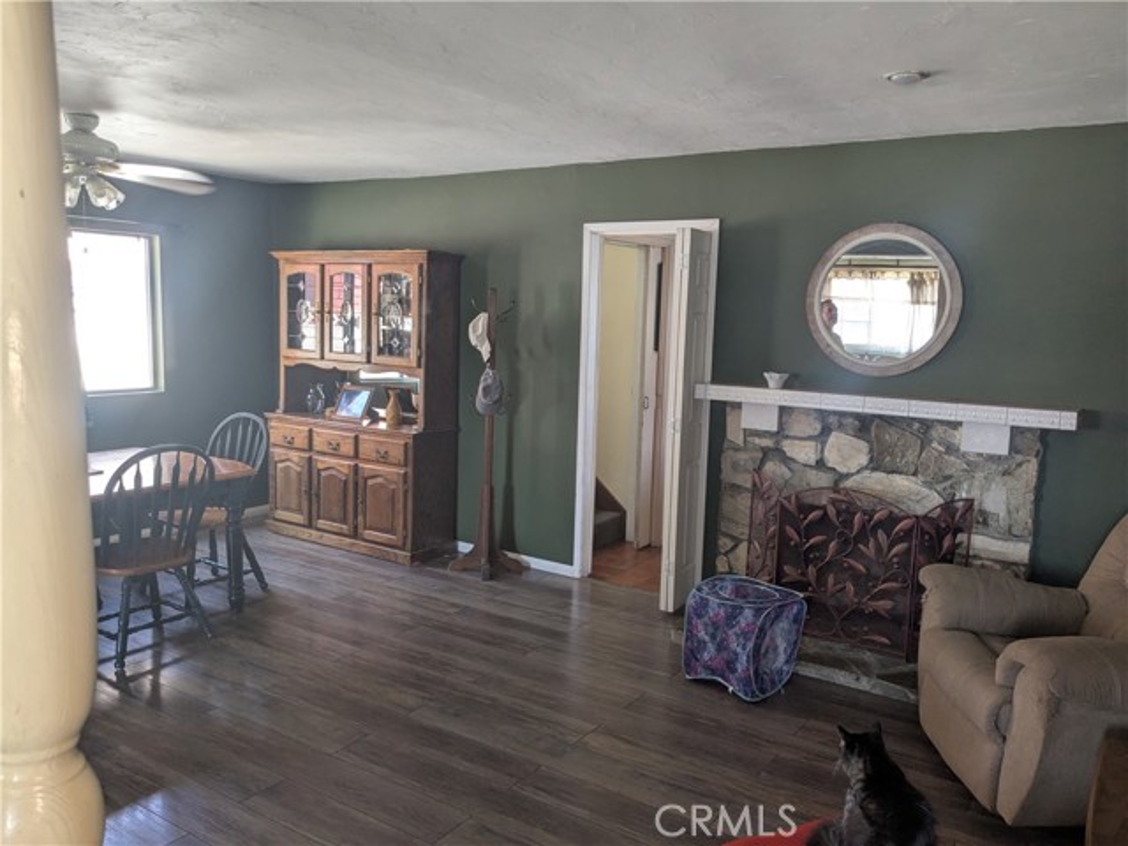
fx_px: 880
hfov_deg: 65.3
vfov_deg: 51.4
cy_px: 423
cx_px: 564
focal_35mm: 27
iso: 65
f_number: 1.73
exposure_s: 1/30
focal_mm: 4.38
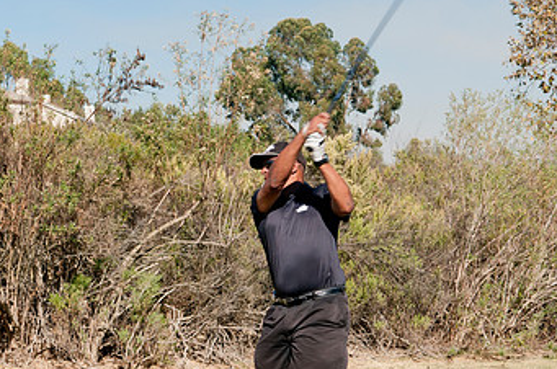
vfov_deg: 13.3
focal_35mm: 102
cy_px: 272
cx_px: 137
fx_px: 1575
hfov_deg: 19.9
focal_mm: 40
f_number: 8
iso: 200
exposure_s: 1/200
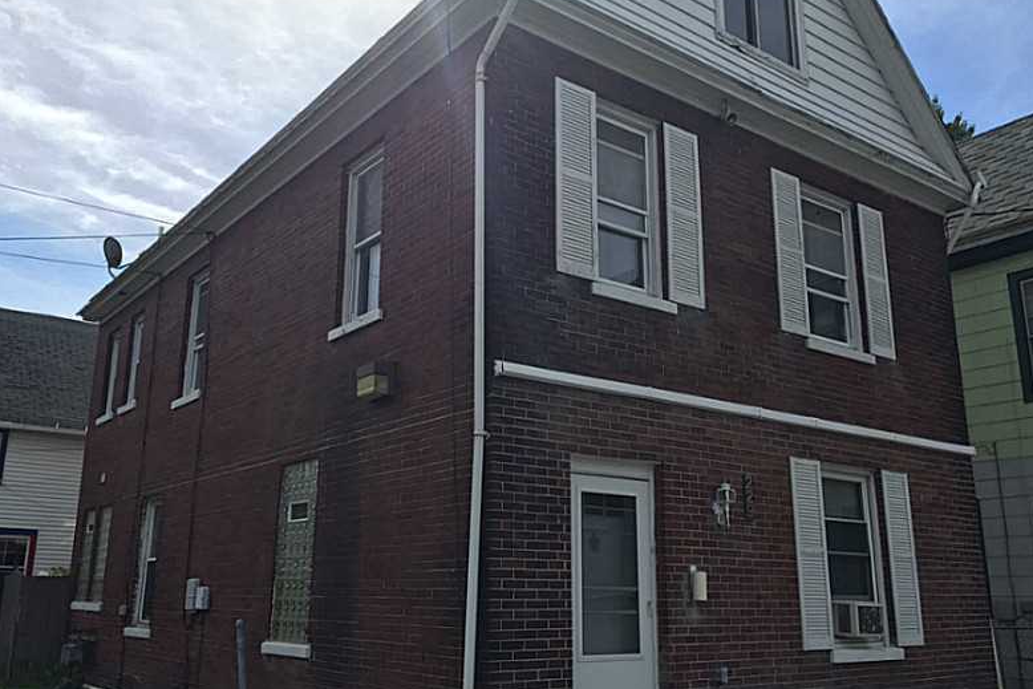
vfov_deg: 42.3
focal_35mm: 31
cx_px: 507
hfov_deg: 60.3
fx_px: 890
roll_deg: +0.4
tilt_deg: +13.6
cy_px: 360
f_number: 2.2
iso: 32
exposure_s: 1/2825
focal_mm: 4.15
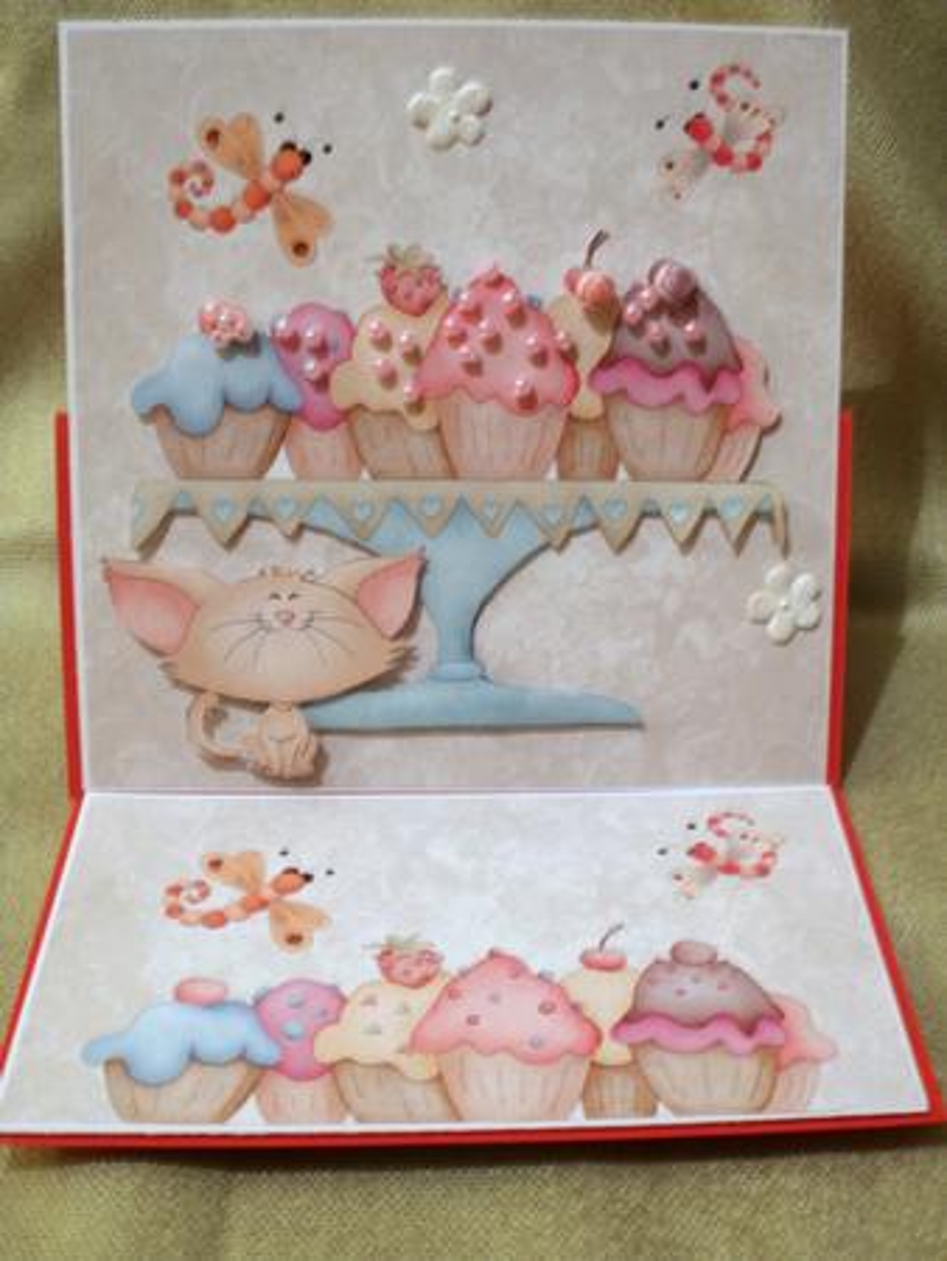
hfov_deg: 32.9
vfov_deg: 42.9
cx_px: 474
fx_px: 1603
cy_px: 630
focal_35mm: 44
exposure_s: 1/4
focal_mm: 7.7
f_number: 4
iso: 125
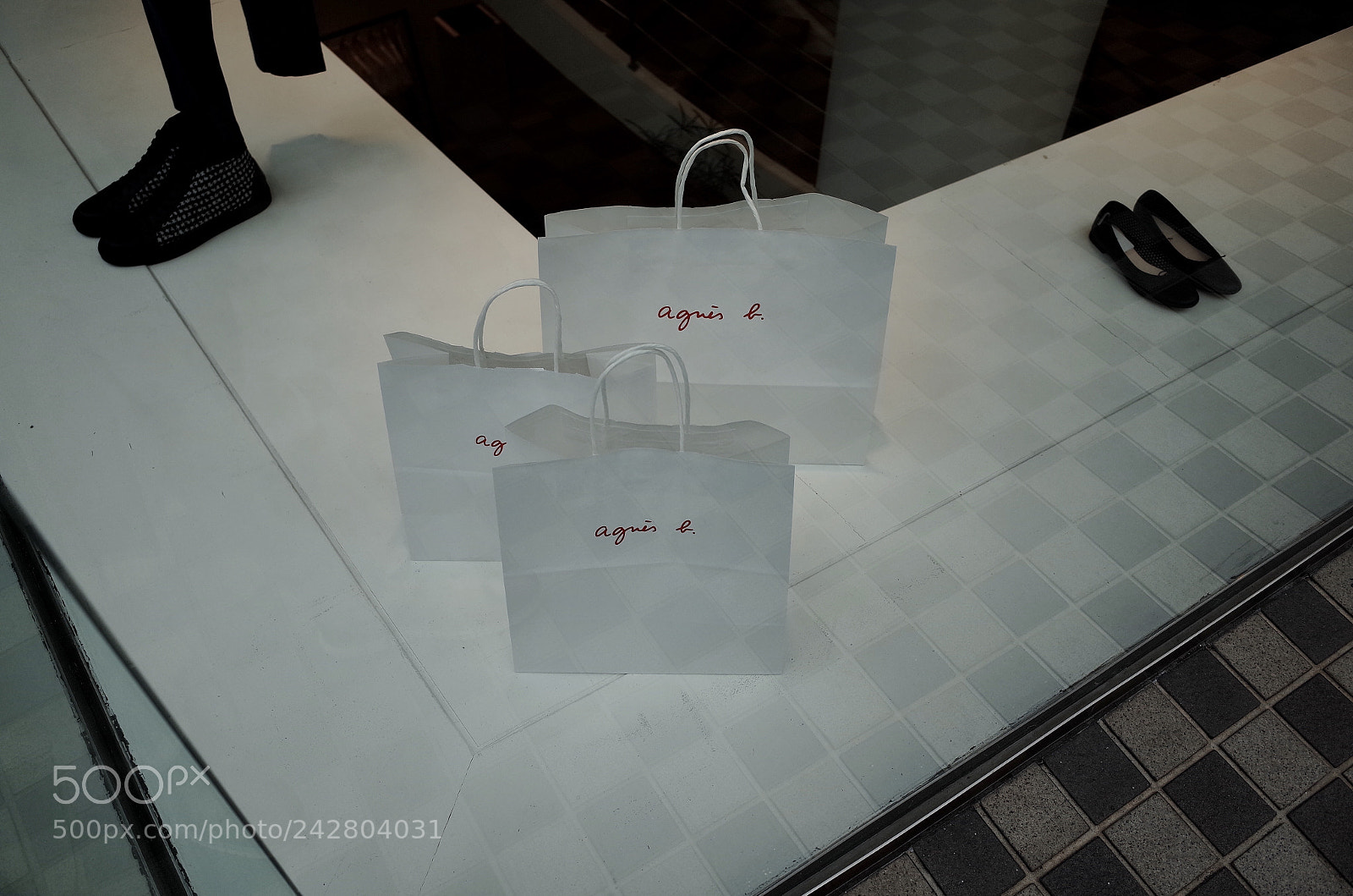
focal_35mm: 28
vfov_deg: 46.2
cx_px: 676
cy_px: 448
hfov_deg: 65.6
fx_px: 1050
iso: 100
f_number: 2.8
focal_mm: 18.3
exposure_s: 1/1000
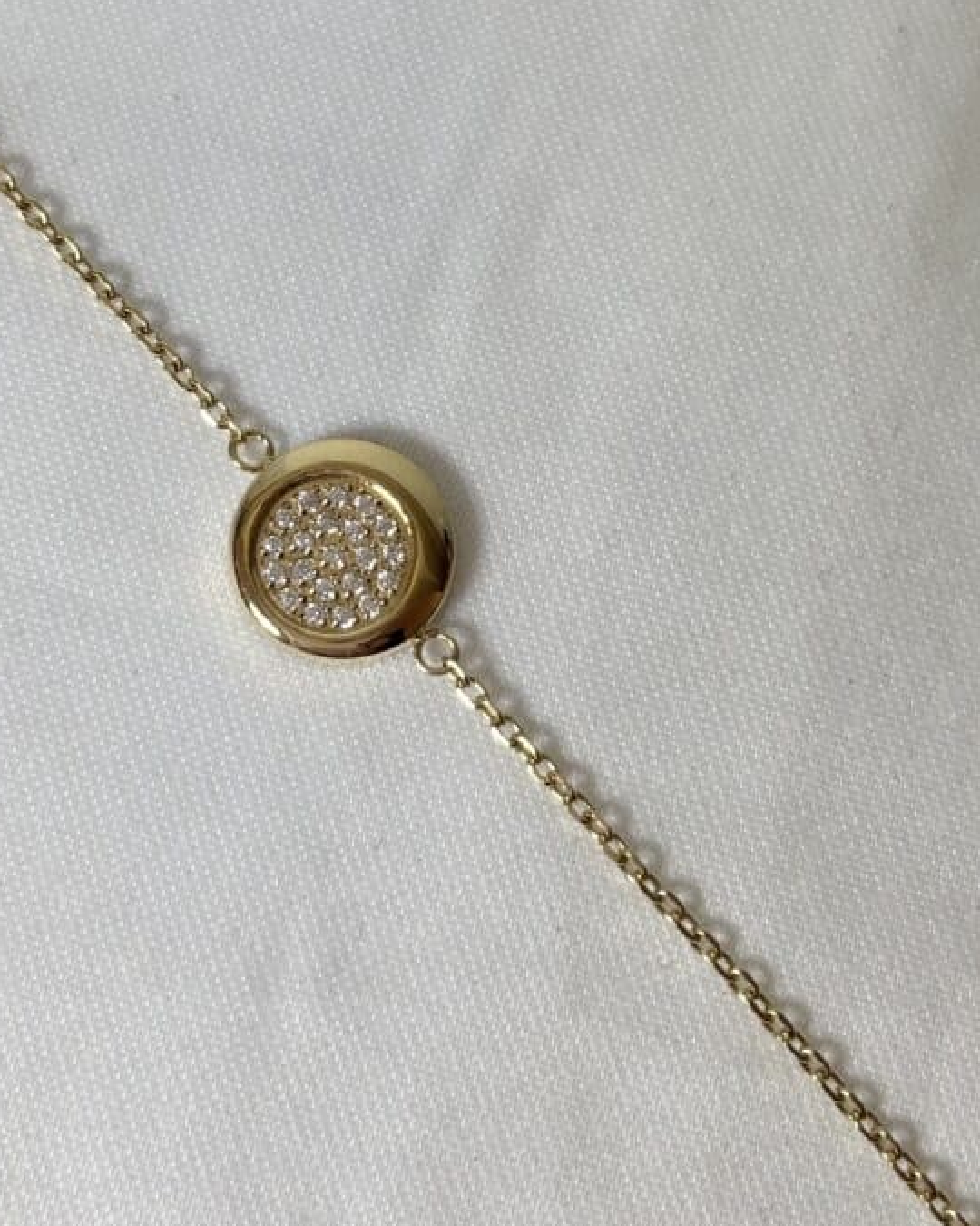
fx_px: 2792
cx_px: 385
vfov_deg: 24.7
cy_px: 454
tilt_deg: -78.7
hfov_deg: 19.9
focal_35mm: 77
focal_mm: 5.96
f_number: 1.6
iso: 32
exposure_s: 1/233
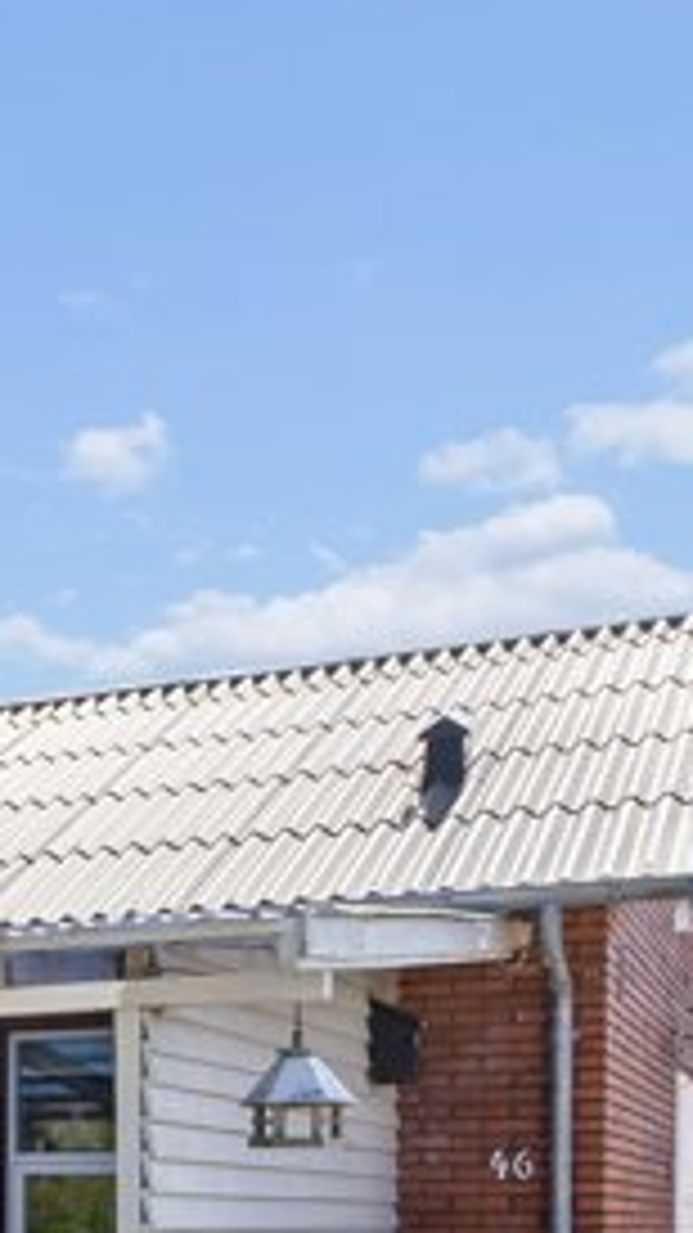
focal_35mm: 60
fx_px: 1946
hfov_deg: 17.9
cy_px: 1141
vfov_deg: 33.1
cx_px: -374
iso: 200
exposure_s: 1/500
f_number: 8
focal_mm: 13
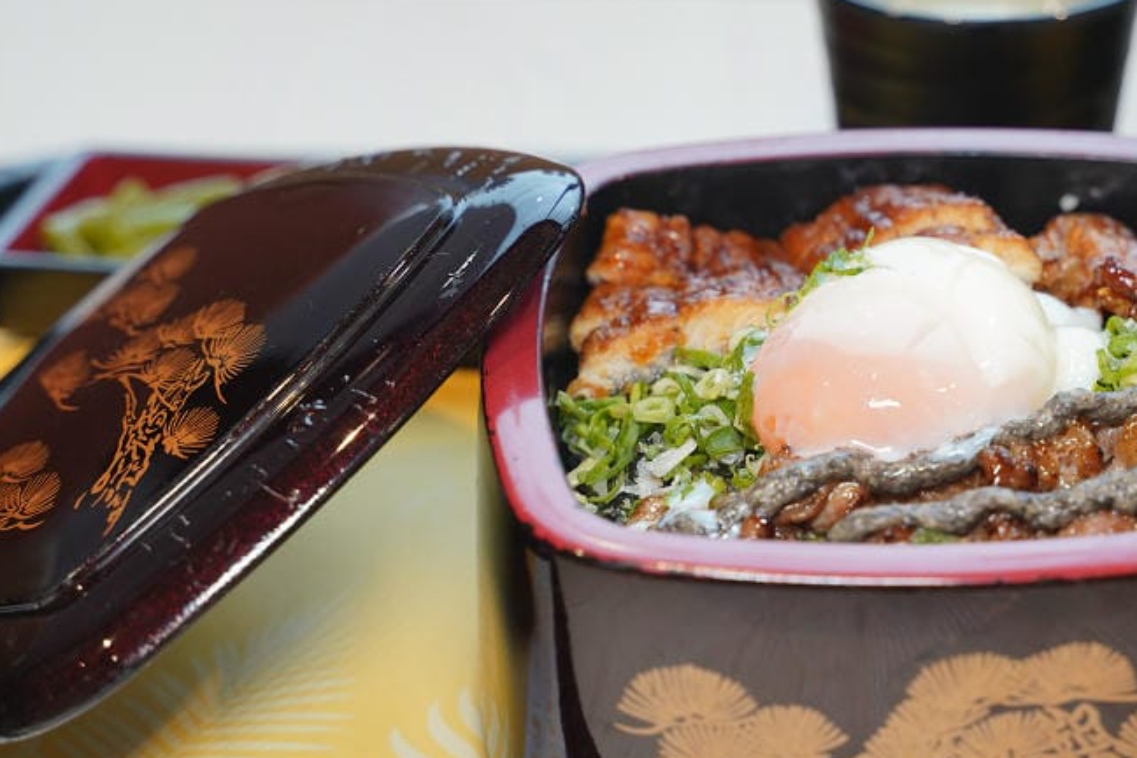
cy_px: 360
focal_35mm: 100
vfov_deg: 13.7
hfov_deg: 20.3
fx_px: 3158
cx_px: 818
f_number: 4
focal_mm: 54
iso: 800
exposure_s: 1/160
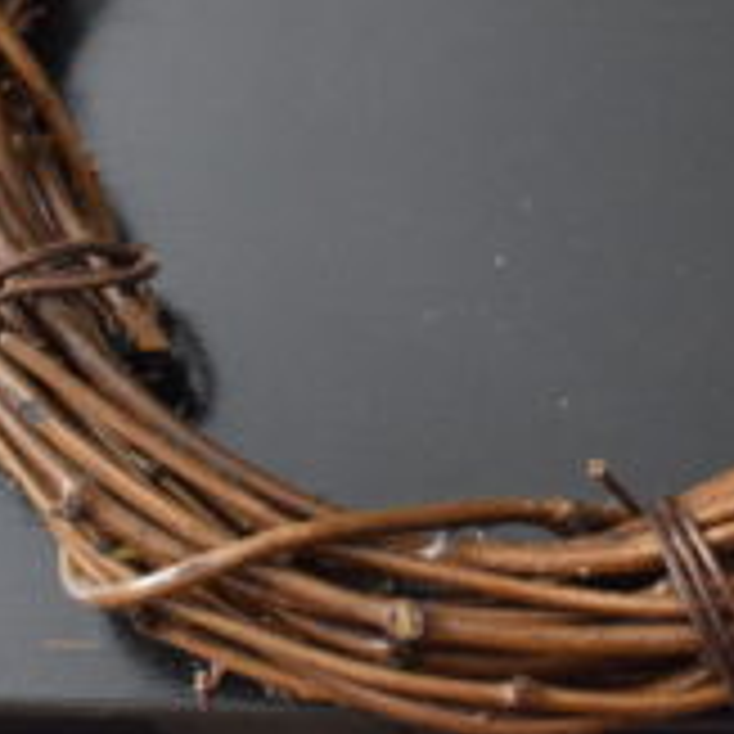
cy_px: 20
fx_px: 2255
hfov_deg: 18.4
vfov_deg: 18.1
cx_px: 504
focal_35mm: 94
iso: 6400
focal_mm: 24
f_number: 13
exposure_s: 1/30
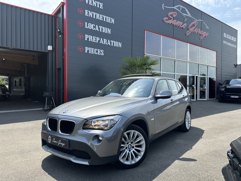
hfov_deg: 71.6
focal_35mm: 24
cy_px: 90
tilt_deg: -2.2
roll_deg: -1.0
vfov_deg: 56.8
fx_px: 167
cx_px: 120
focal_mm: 6.86
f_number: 1.78
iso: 80
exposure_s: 1/2967
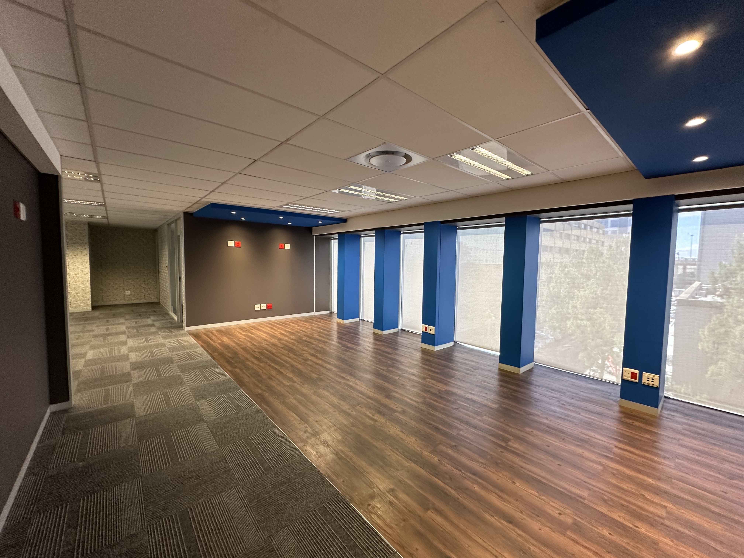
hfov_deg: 102.1
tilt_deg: -3.2
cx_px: 372
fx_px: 301
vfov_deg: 85.7
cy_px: 279
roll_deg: -1.1
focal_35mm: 14
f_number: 2.2
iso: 160
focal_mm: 2.22
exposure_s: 1/50
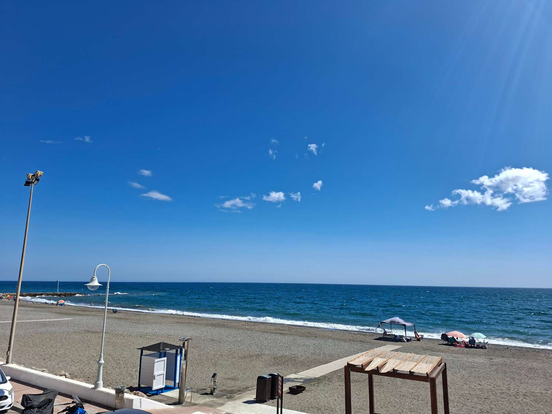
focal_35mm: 23
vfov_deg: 58.9
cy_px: 207
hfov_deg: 73.9
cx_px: 276
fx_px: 367
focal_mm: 5.54
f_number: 1.8
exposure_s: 1/2252
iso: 50
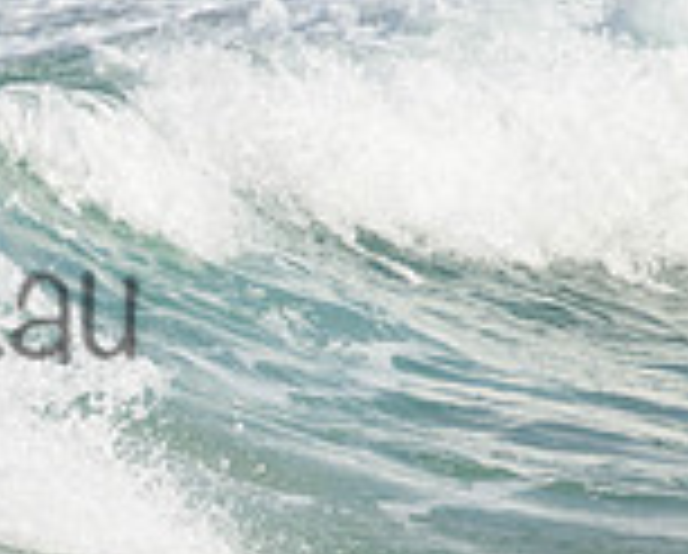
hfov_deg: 0.7
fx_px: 57980
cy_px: 254
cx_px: -337
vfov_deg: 0.5
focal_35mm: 2842
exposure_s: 1/2000
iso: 900
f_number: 11
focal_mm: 800
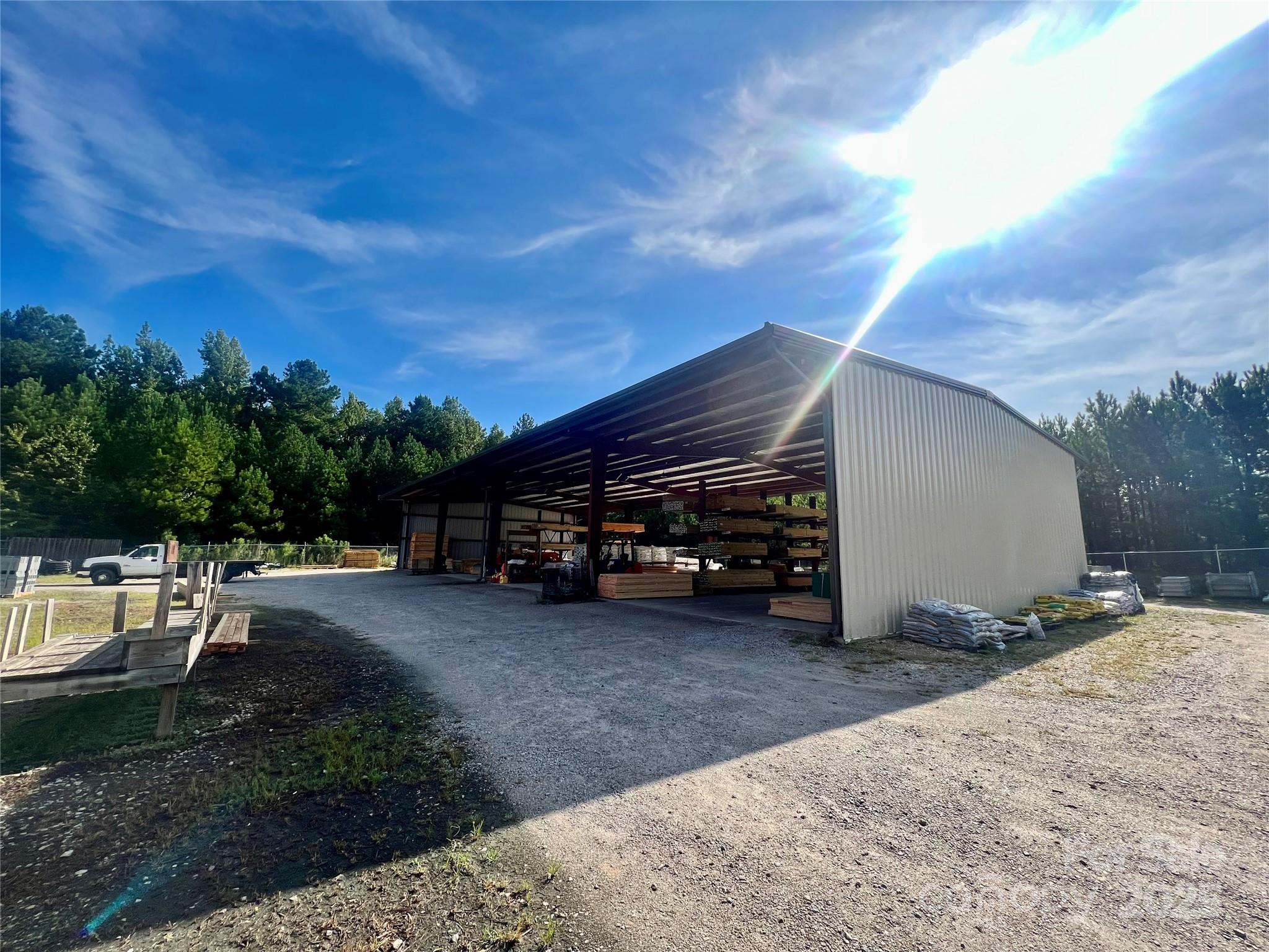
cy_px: 476
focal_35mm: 13
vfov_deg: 89.9
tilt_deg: +8.2
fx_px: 477
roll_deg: -1.7
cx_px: 634
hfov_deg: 106.2
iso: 32
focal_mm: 1.57
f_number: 1.8
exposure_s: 1/1815
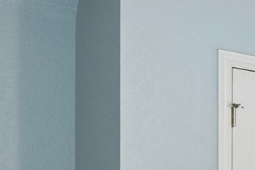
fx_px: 642
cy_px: 253
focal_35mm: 91
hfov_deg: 15.3
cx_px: 577
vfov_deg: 14.1
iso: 400
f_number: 2.8
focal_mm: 14.6
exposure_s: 1/125
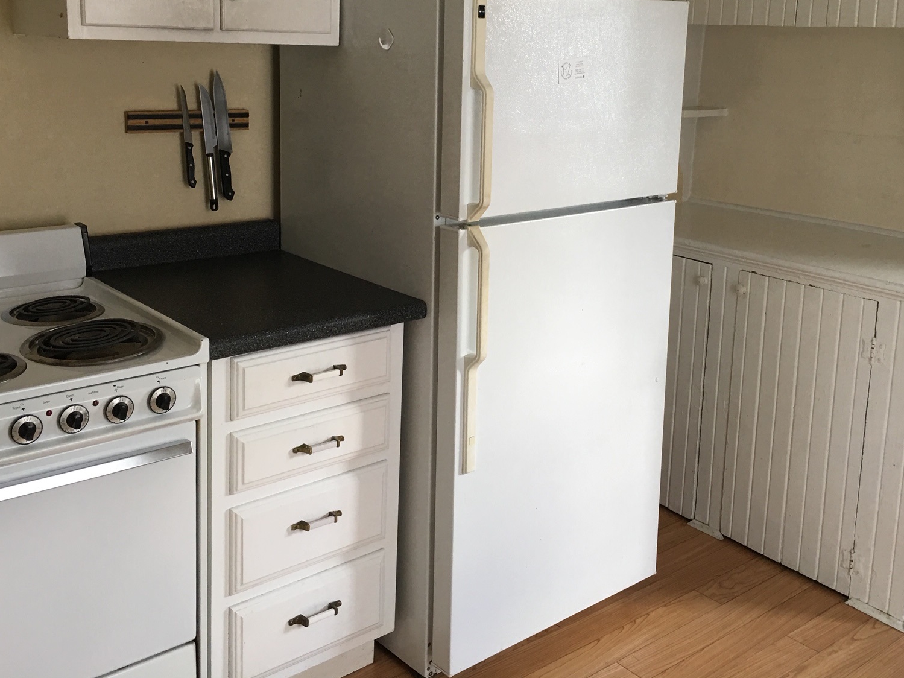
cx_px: 472
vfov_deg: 36.4
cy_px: 224
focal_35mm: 39
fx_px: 1018
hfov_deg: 47.9
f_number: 2.2
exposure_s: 1/30
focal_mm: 4.15
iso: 32
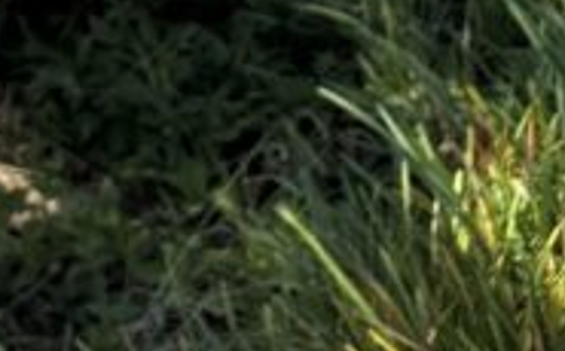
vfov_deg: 6.9
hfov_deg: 12.9
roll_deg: +1.3
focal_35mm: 141
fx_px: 2168
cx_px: -580
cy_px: -1108
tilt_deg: +5.2
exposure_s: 1/1174
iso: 100
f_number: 1.78
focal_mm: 6.76
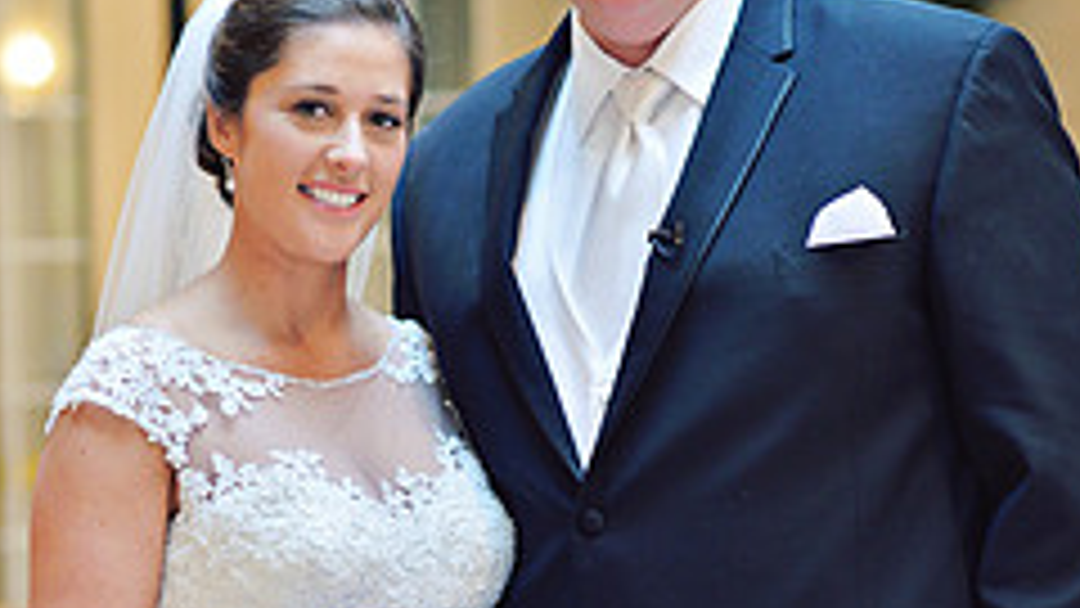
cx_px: 520
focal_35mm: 167
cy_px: 495
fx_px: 4782
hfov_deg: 12.9
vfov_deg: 7.3
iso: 1250
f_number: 2.2
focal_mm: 85
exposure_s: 1/160
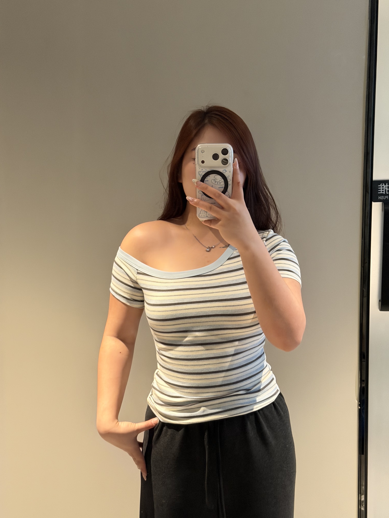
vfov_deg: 39.7
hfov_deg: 30.3
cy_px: 259
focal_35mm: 48
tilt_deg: -8.4
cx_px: 194
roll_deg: -0.6
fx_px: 719
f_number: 1.78
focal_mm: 6.76
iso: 500
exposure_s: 1/31
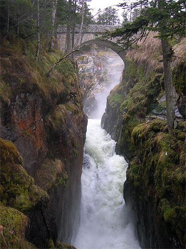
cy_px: 124
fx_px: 244
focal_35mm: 34
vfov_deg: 54.0
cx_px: 93
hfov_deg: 41.7
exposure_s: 1/88
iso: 50
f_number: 2.9
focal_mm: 5.7
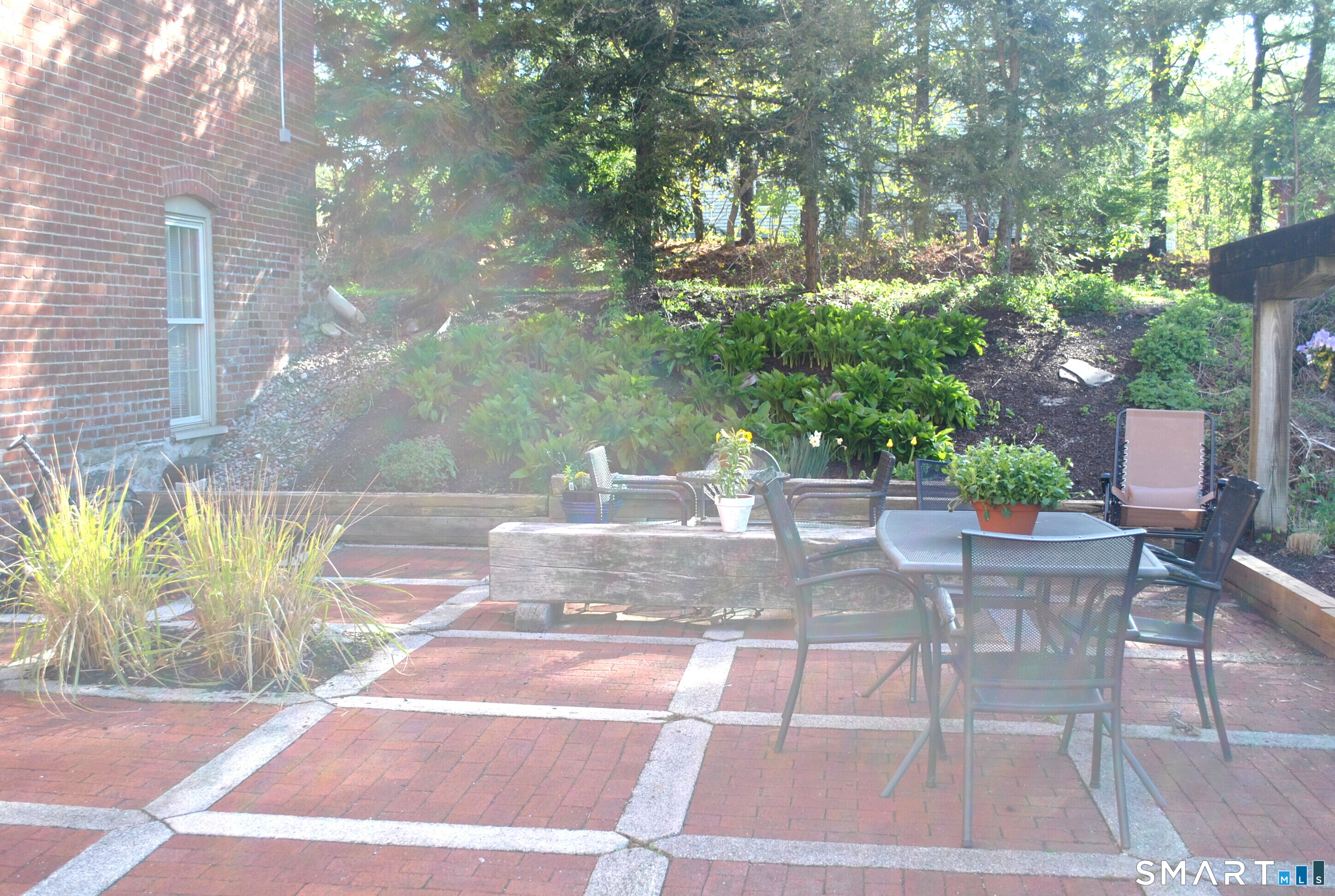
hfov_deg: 49.5
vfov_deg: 34.4
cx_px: 668
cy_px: 448
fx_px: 1449
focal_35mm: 39
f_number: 5.6
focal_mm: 26
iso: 200
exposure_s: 1/125
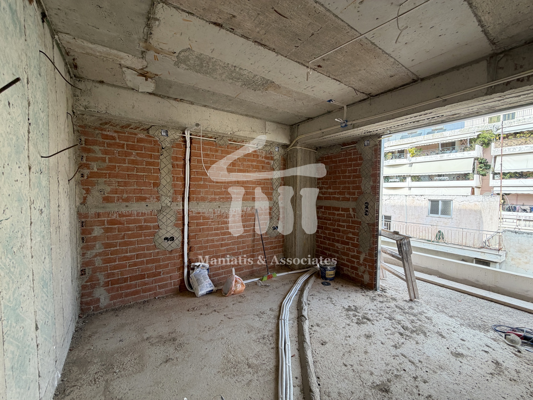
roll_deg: -1.1
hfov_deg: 102.1
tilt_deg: -4.5
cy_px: 200
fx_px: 216
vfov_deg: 85.7
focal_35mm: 14
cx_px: 266
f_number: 2.2
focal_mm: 2.22
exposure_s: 1/150
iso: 50
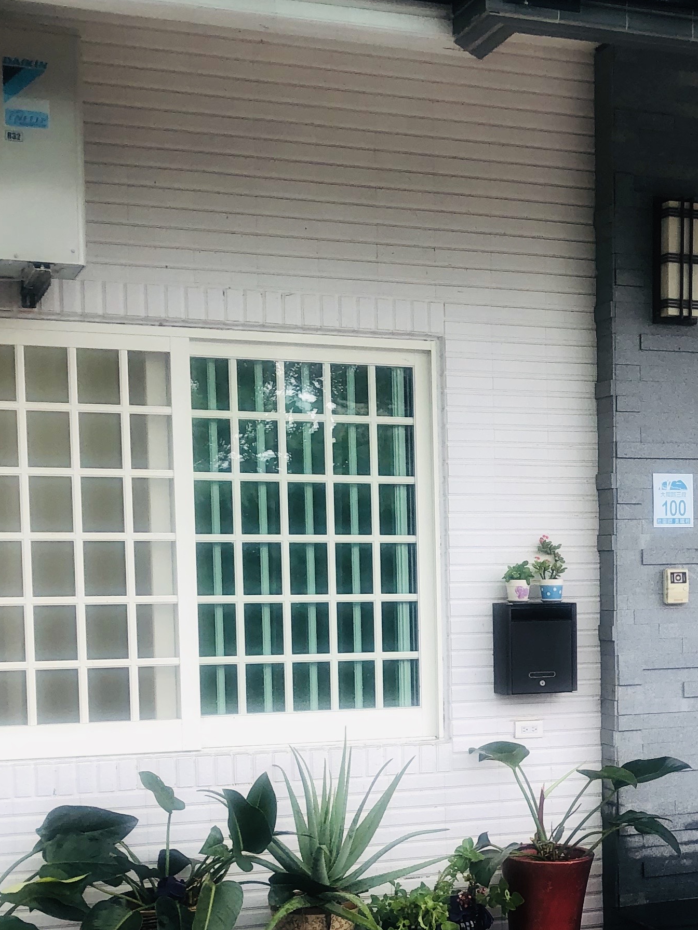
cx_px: 613
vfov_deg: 30.1
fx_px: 1694
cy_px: 716
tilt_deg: -7.4
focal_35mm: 63
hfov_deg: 22.8
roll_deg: +0.8
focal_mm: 3.99
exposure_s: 1/120
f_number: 1.8
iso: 32
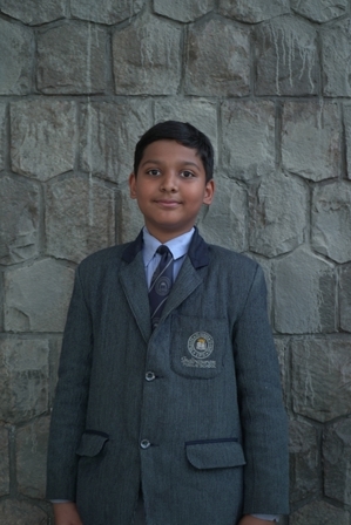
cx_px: 176
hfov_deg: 20.6
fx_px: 964
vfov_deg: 30.5
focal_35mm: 66
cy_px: 262
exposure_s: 1/125
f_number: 5.6
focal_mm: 66
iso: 160
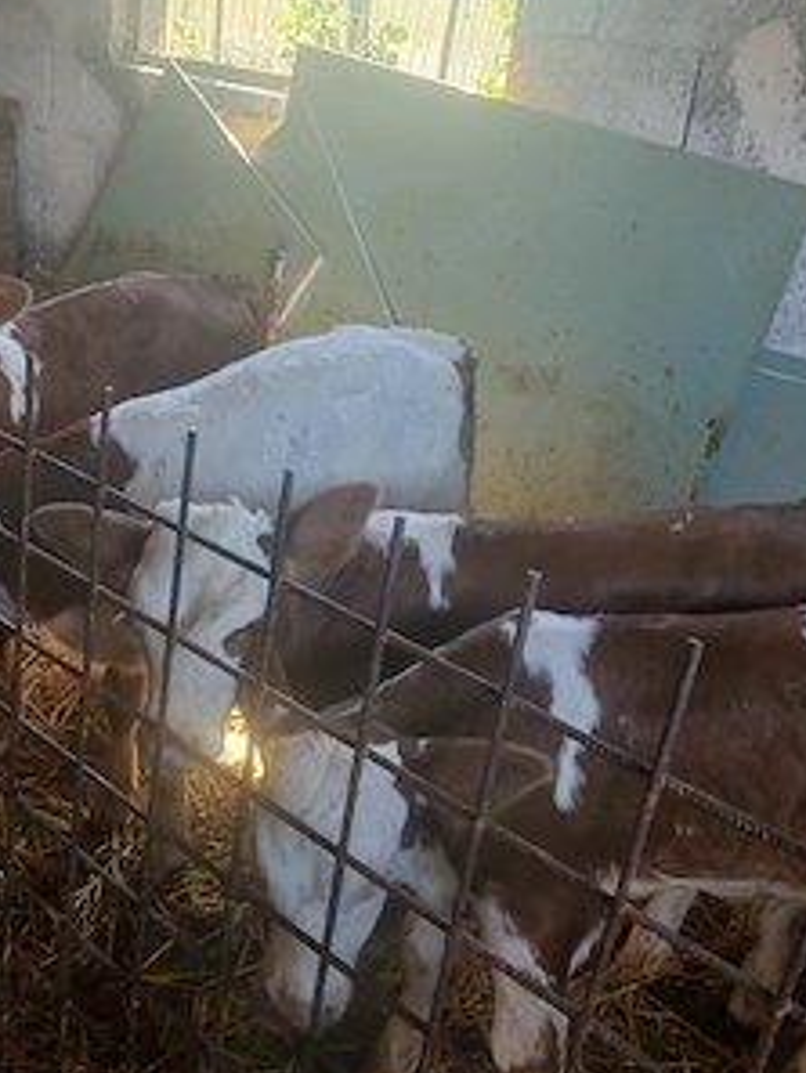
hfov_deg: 40.6
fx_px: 1086
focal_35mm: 35
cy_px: 506
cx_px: 340
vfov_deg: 52.6
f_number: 1.8
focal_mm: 3.98
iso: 80
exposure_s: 1/50.3
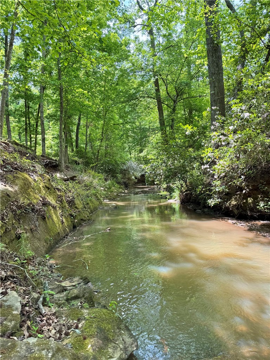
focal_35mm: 24
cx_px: 135
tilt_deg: -0.3
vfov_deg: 71.6
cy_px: 180
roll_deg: +1.3
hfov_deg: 56.8
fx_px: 250
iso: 80
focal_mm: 6.76
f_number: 1.78
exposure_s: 1/417
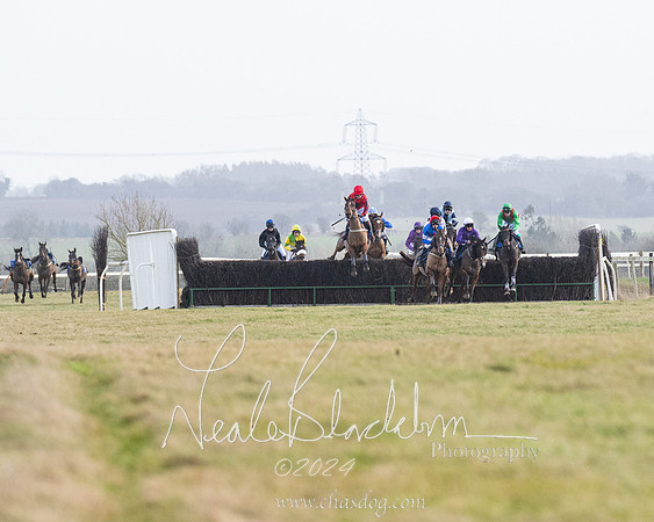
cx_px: 488
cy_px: 325
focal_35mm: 427
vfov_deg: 3.6
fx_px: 8255
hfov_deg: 4.5
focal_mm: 200
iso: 800
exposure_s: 1/2000
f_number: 5
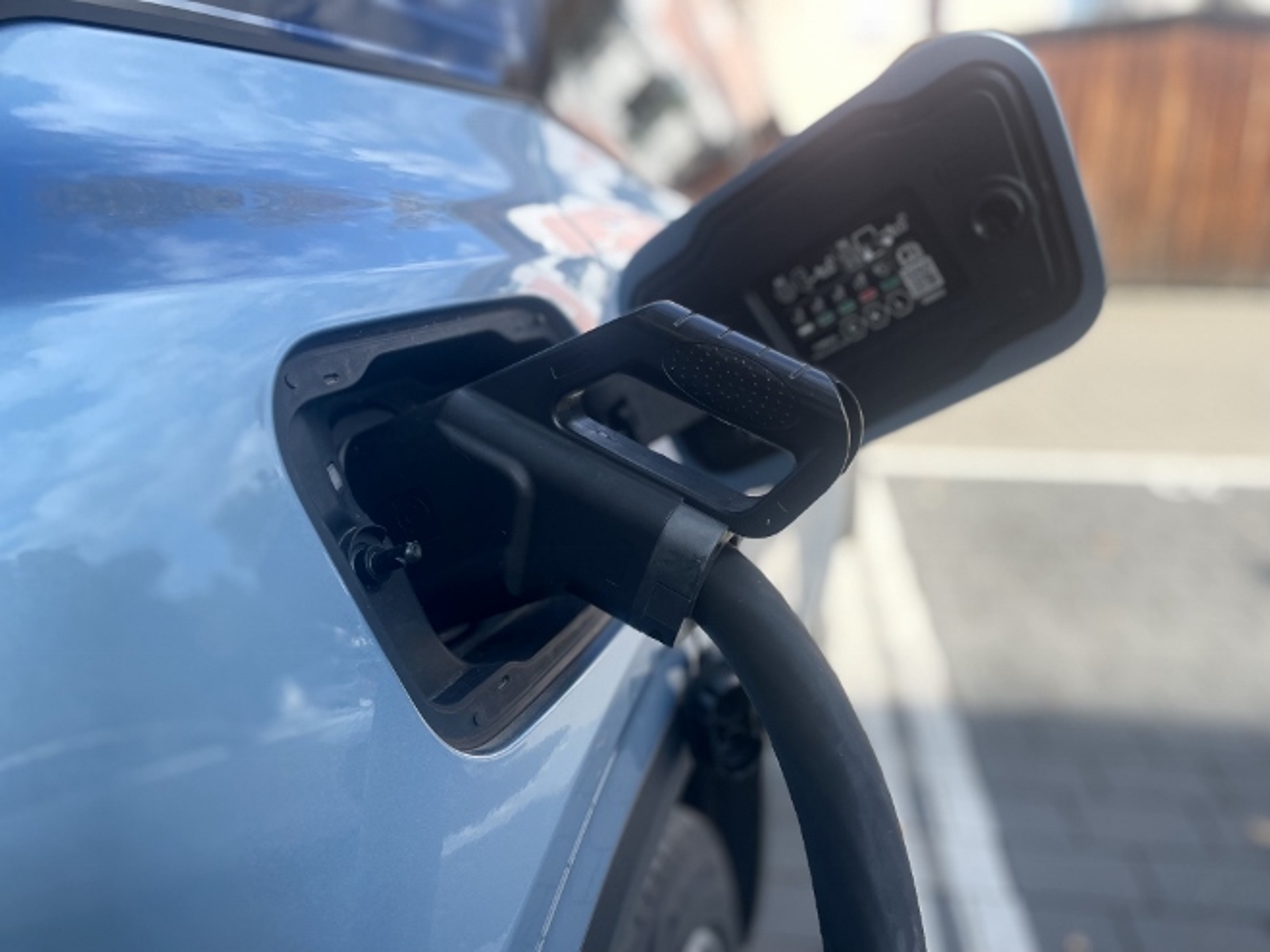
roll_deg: -0.2
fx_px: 954
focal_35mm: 26
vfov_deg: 53.1
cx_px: 635
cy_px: 476
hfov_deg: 67.3
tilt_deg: -16.7
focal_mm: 4.2
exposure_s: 1/458
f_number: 1.6
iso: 50
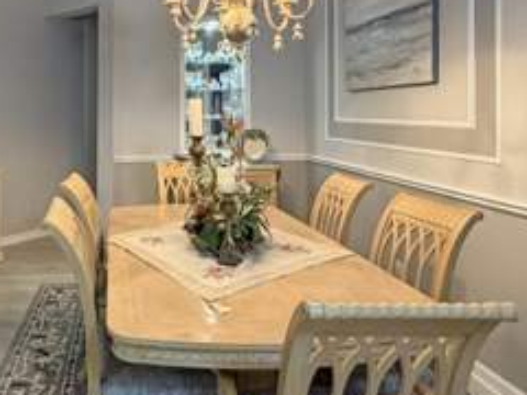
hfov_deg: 60.8
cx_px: 149
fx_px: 426
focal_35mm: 28
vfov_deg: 48.6
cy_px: 120
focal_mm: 2.22
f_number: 2.2
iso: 400
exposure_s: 1/60
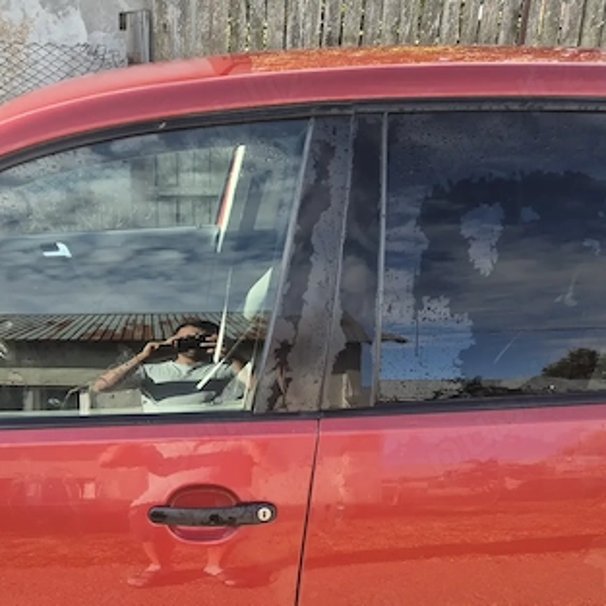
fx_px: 772
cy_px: 405
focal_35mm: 39
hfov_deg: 41.4
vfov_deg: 42.3
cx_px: 141
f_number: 1.8
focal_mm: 5.4
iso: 25
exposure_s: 1/237
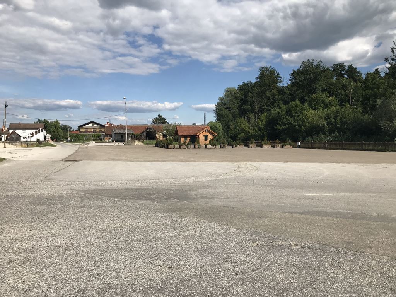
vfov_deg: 49.7
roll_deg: +1.0
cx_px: 198
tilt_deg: -3.0
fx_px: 320
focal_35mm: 28
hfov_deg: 63.4
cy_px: 148
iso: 20
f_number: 1.8
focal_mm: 3.99
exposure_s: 1/3425
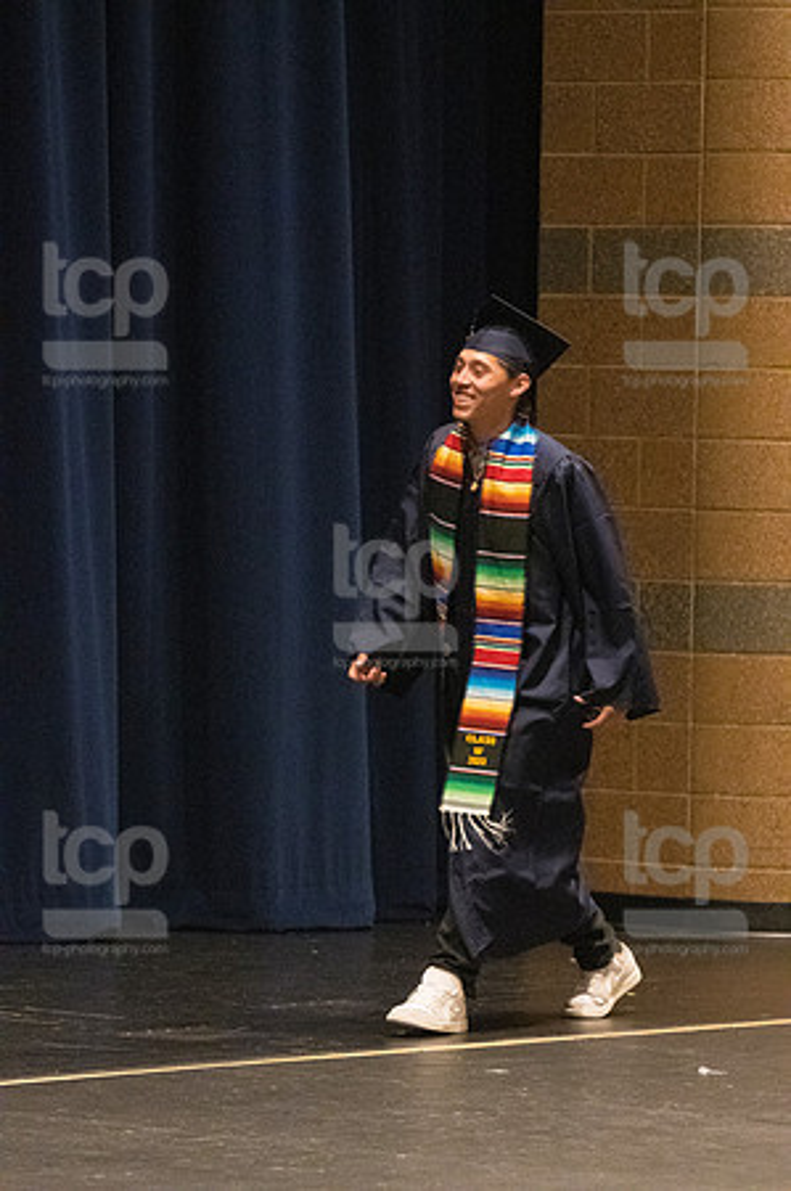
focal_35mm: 262
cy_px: 596
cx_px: 396
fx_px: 8654
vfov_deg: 7.9
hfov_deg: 5.2
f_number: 4.5
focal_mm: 175
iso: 8000
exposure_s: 1/250
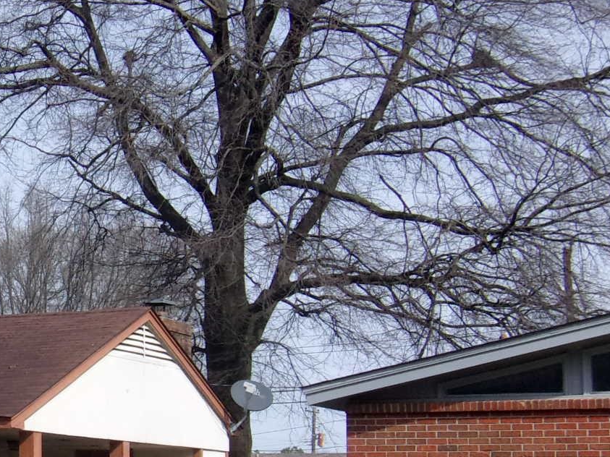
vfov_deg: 14.5
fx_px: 1797
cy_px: 295
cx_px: -69
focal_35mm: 102
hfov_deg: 18.5
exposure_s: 1/150
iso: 200
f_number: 13.1
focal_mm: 7.6
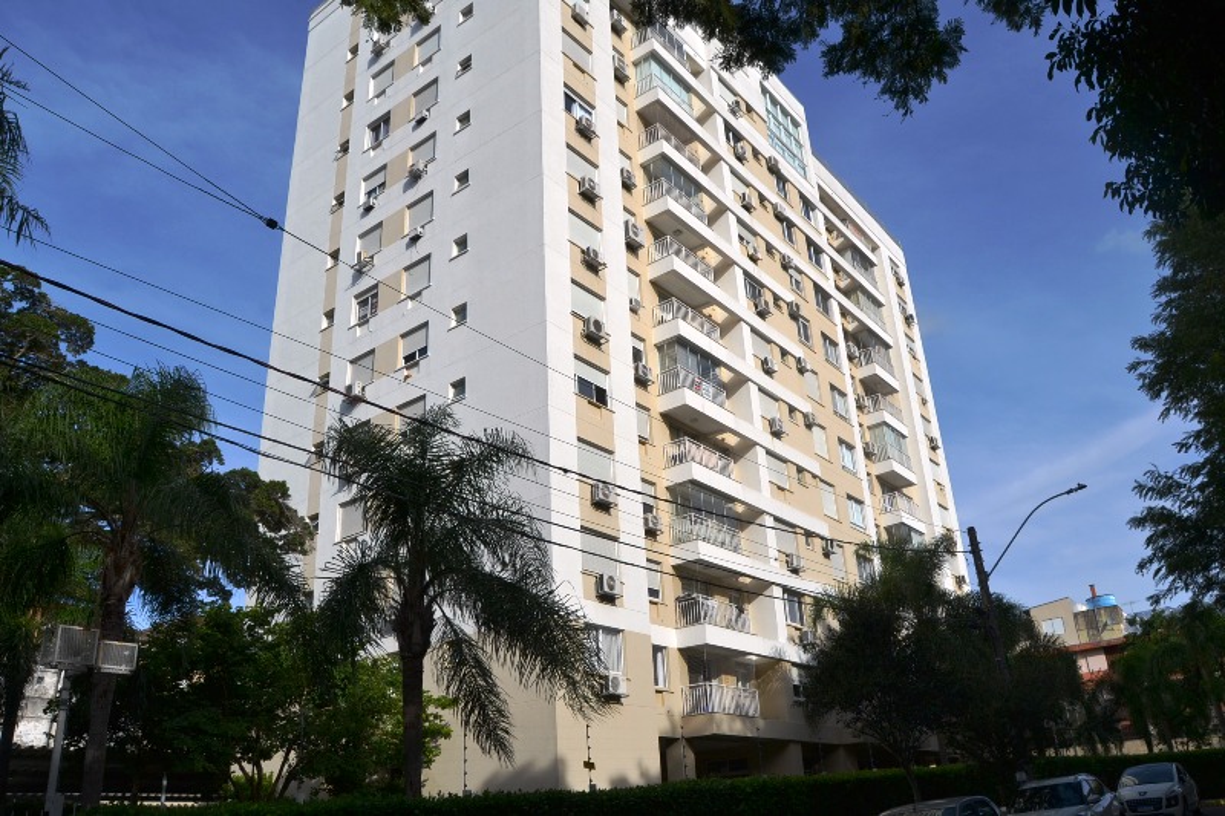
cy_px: 408
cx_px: 612
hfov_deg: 67.4
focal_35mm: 27
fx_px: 919
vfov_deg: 47.9
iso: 100
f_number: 9
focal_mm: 18
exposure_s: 1/320
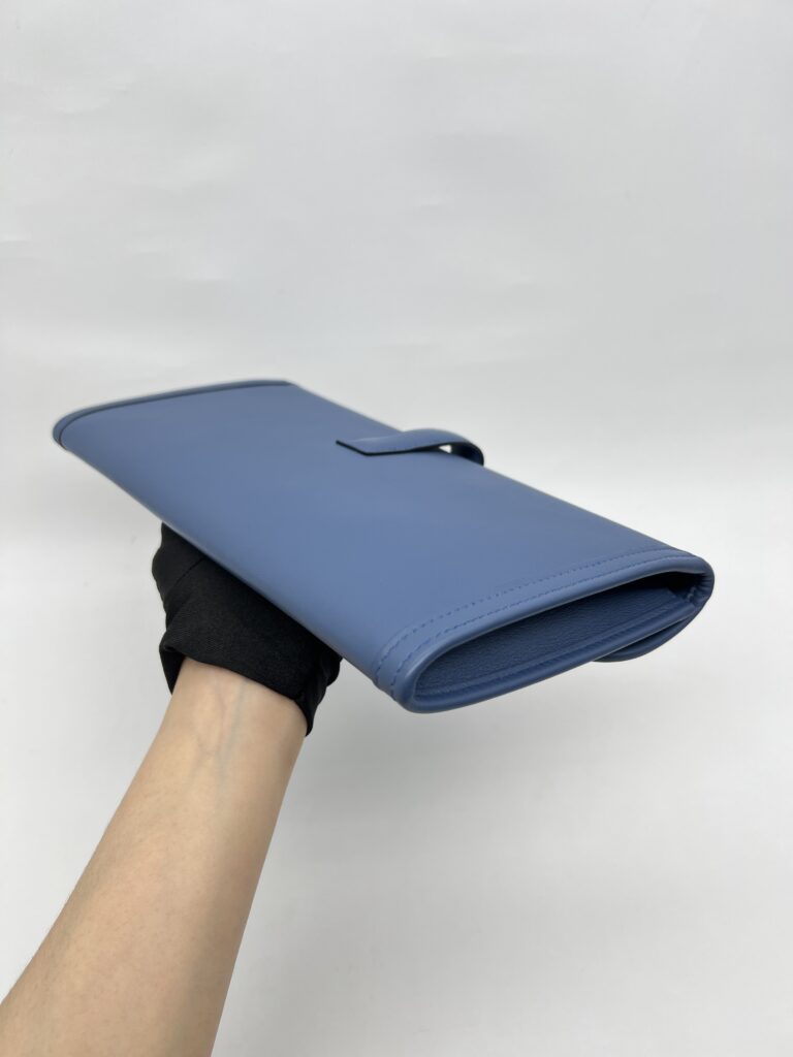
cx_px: 396
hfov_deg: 53.1
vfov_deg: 67.3
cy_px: 528
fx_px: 794
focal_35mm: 26
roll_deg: +0.9
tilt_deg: -38.0
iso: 32
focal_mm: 5.7
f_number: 1.5
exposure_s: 1/105
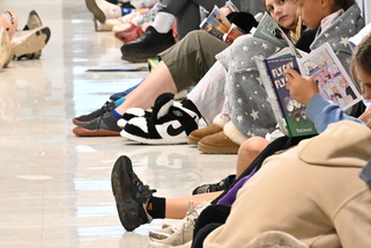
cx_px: 69
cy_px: -41
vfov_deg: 2.8
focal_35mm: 498
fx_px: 5132
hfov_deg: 4.1
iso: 3200
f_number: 5
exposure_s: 1/60
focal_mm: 104
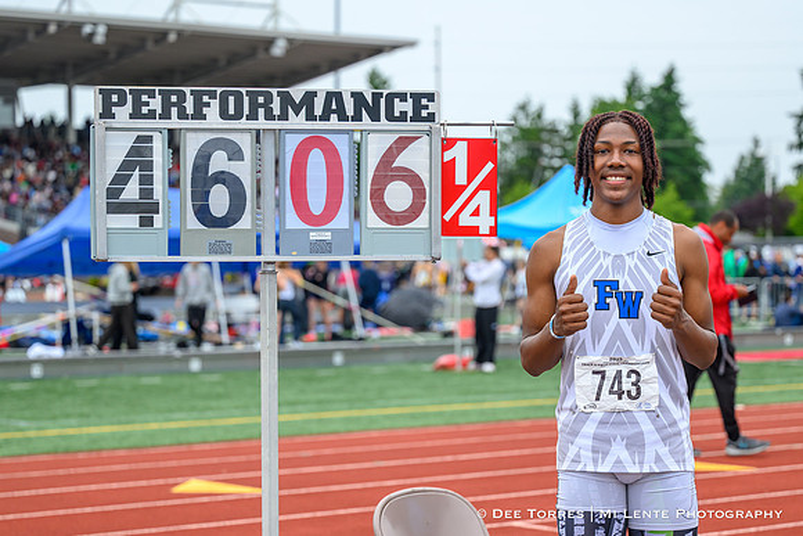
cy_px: 331
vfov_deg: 14.8
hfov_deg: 22.0
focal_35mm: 92
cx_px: 432
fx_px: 2063
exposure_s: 1/2500
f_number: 2.8
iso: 640
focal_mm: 70
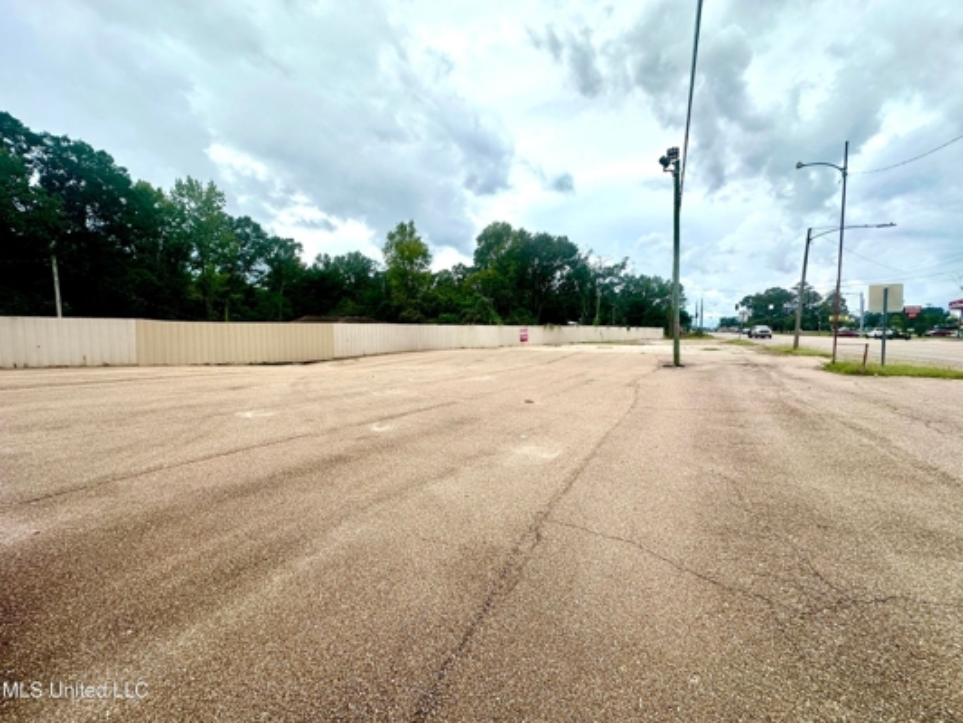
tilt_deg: -4.2
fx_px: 390
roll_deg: -0.2
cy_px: 362
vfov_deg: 85.7
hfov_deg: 102.1
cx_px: 482
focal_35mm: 14
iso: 50
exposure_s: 1/1916
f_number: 2.2
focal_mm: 2.22
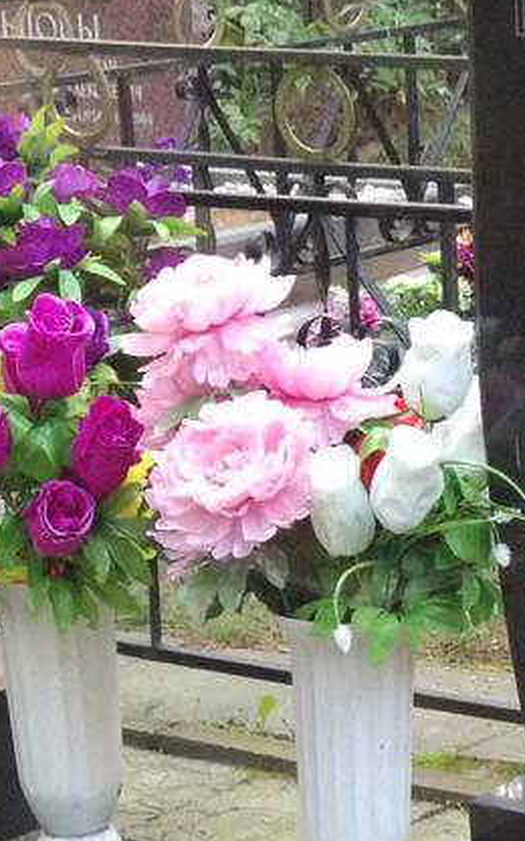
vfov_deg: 19.6
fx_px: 2427
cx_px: 652
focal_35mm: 106
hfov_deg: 12.0
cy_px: 485
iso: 800
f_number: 2.6
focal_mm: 5.99
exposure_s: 1/60
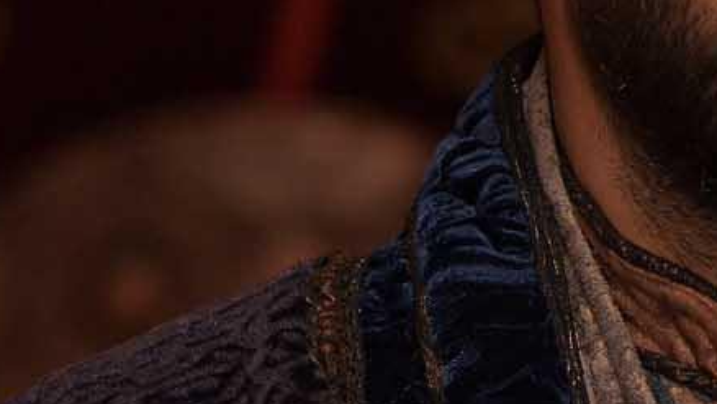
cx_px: 1068
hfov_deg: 4.6
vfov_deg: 2.6
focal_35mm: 469
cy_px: 224
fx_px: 8922
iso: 320
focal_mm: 98
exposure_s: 1/160
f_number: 2.8
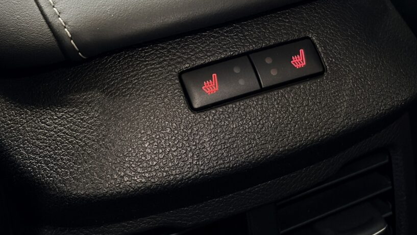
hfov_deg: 29.7
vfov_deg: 16.9
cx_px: 245
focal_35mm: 71
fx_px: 785
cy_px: 56
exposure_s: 1/17
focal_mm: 5.96
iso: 500
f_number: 1.6
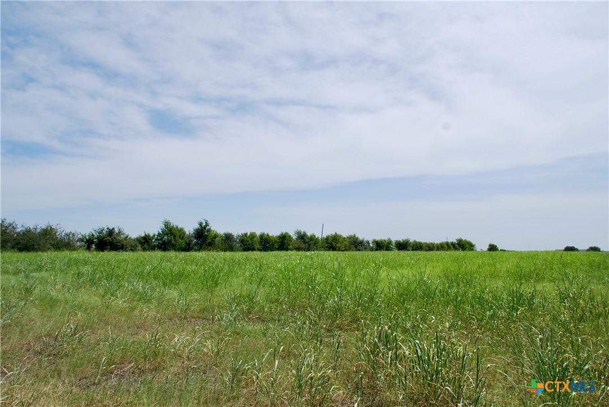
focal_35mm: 27
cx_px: 304
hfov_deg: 67.3
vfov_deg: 48.0
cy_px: 204
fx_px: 457
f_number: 9
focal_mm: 18
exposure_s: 1/320
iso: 100
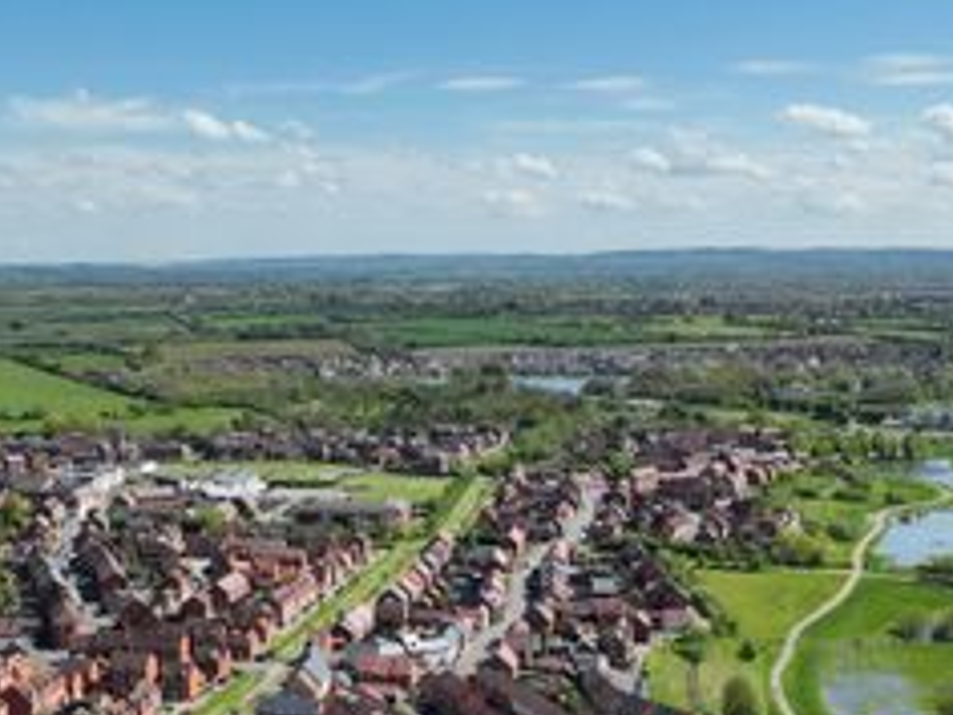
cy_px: 703
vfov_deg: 26.6
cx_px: 254
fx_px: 1432
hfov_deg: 36.1
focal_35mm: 52
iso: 100
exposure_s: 1/2500
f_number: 2.8
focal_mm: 12.29
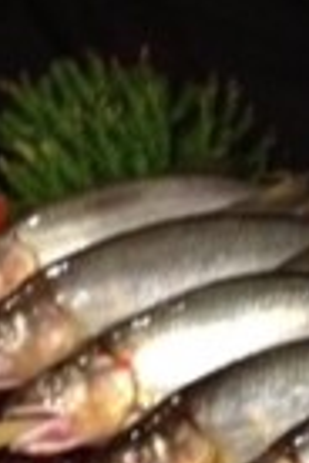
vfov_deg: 12.9
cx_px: 252
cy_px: 443
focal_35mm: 158
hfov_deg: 8.7
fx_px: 2034
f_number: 2.4
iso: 400
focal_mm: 4.28
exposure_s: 1/17
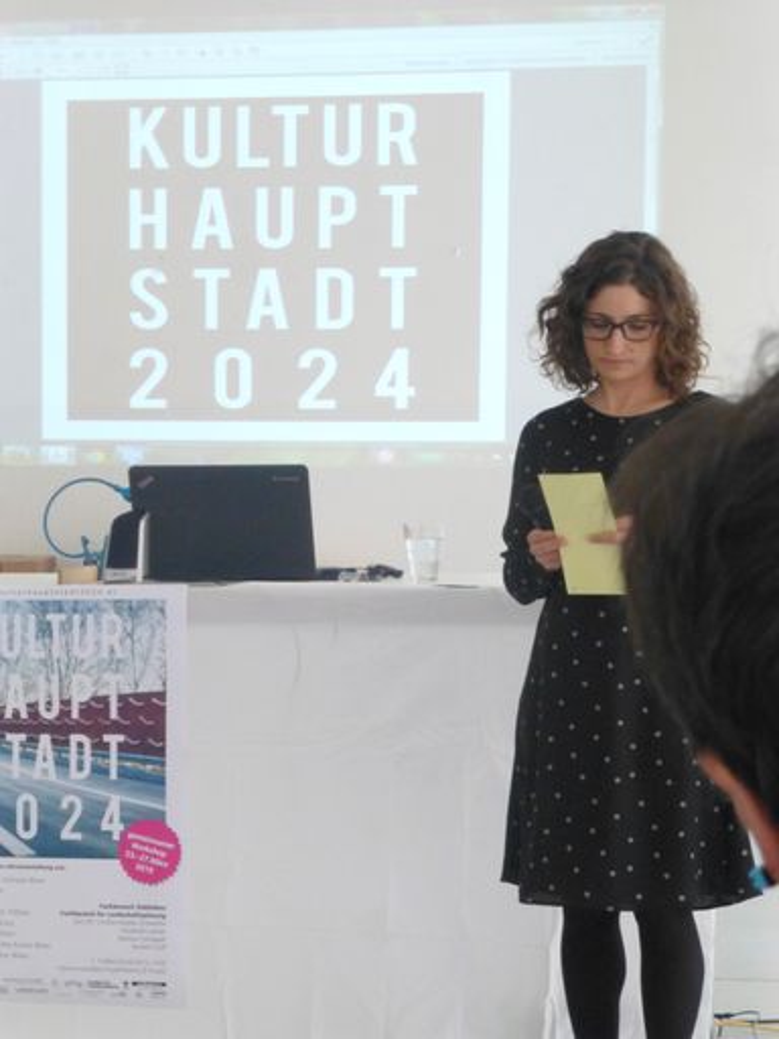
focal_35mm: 85
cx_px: 390
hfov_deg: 17.4
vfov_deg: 23.0
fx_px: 2550
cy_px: 520
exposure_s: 1/50
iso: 800
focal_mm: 15.1
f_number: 5.2
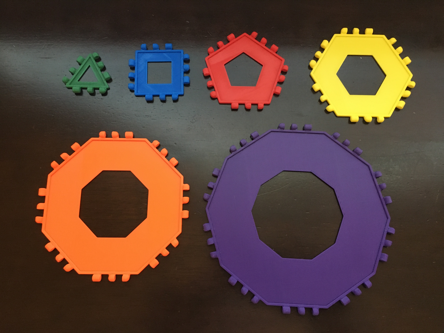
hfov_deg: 61.7
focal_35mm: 29
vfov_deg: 48.2
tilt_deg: -75.4
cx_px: 222
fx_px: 372
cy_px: 166
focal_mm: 4.15
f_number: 2.2
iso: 250
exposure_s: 1/15
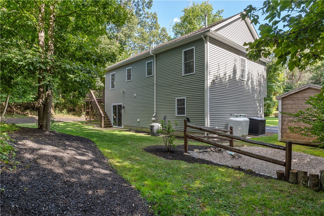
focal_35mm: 21
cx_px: 162
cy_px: 108
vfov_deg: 59.5
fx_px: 189
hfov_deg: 81.2
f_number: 7.1
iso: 100
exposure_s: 1/40
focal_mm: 14
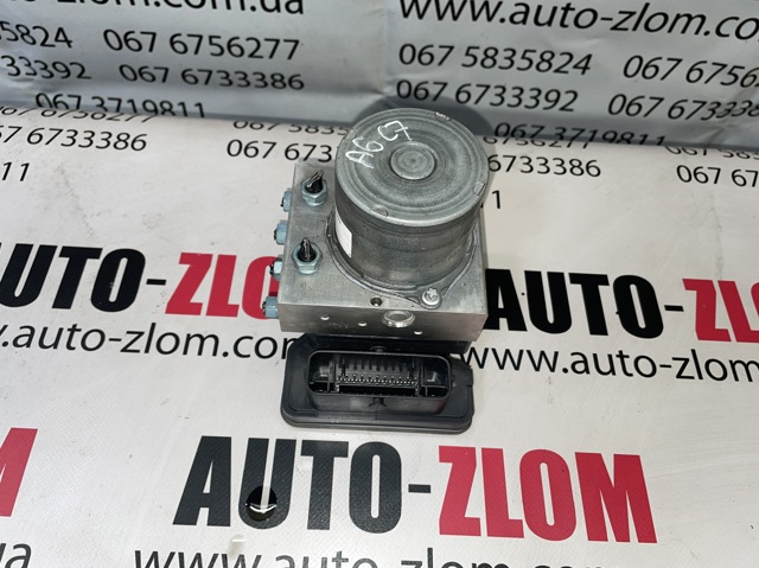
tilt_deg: -58.1
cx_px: 380
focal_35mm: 26
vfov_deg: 53.0
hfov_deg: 67.3
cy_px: 284
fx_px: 570
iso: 32
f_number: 1.6
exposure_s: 1/47
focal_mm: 4.2
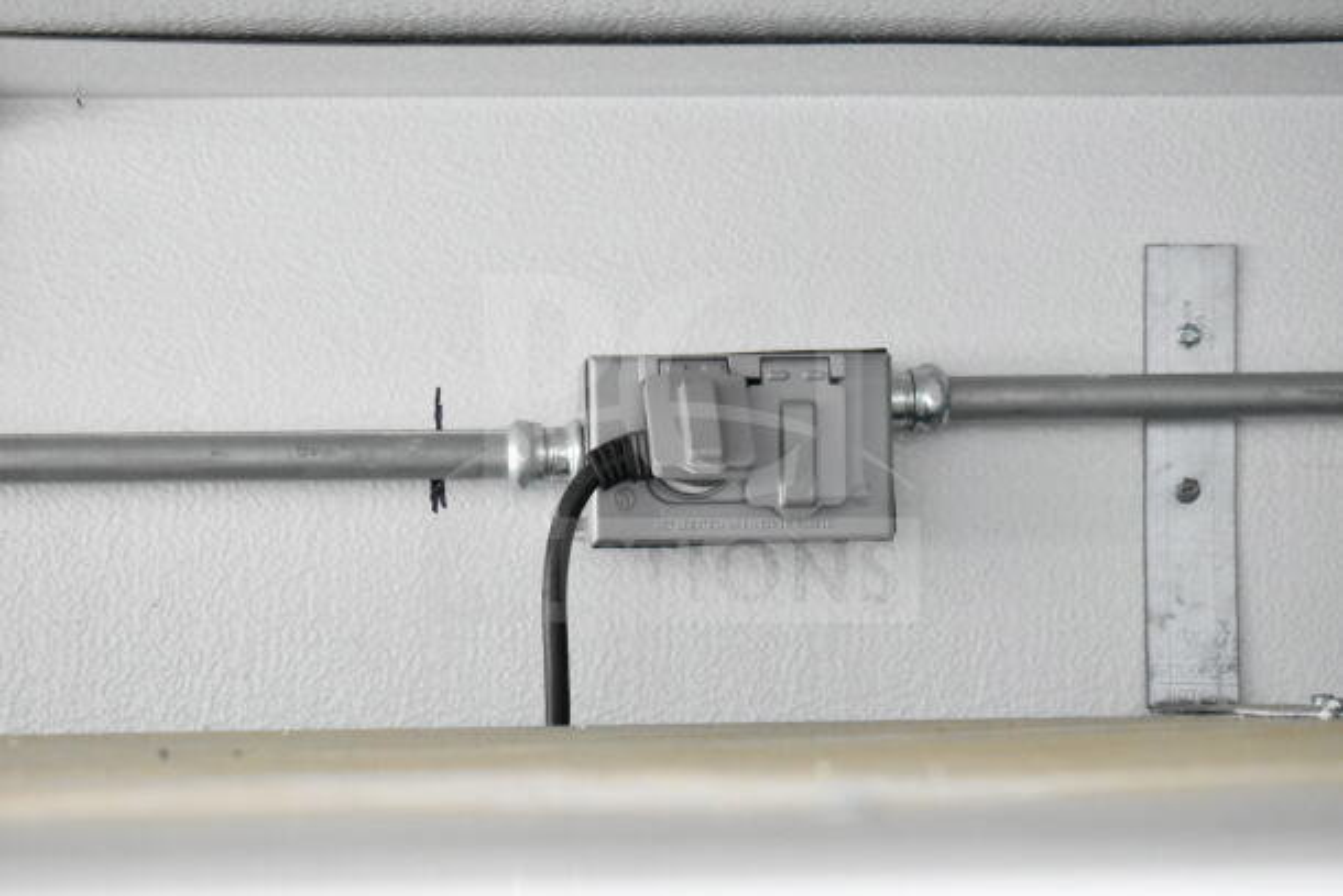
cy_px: 448
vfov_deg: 16.6
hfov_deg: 24.6
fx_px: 3078
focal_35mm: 82
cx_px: 672
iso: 9000
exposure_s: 1/100
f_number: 5.6
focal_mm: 55
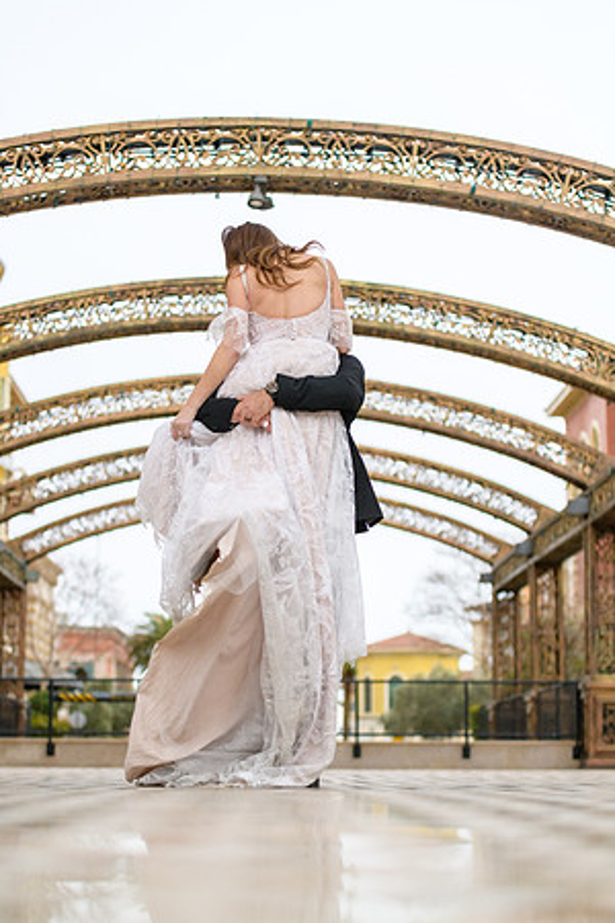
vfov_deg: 28.8
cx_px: 308
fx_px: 1794
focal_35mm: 70
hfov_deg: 19.5
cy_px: 462
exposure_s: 1/3200
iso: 400
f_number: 2.8
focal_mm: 70
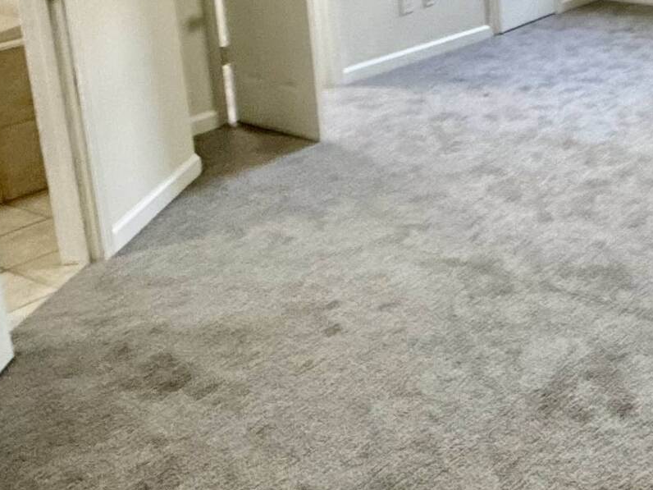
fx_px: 1019
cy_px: 0
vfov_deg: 25.7
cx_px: 748
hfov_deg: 31.0
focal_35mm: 54
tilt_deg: -12.6
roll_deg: -0.1
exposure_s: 1/120
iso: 500
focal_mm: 2.22
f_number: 2.2
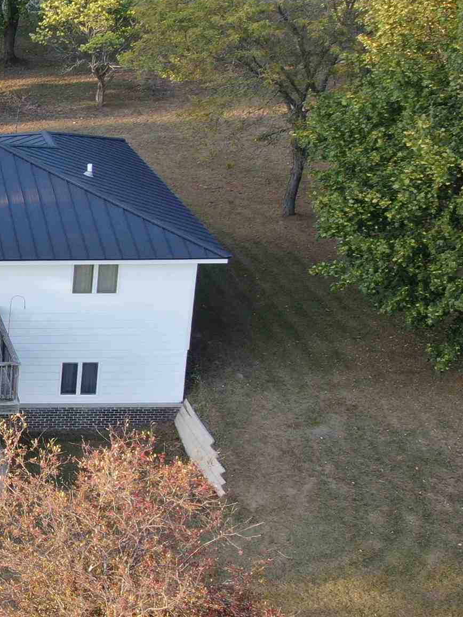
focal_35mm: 77
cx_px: -243
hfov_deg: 17.2
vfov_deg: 25.3
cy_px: 302
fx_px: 1373
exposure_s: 1/100
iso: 100
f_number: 3
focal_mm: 5.11
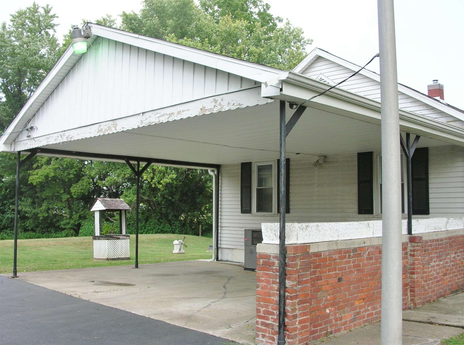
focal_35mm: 36
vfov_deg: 39.4
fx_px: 481
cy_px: 172
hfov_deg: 51.5
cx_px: 232
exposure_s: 1/207
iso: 50
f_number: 3.7
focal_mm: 6
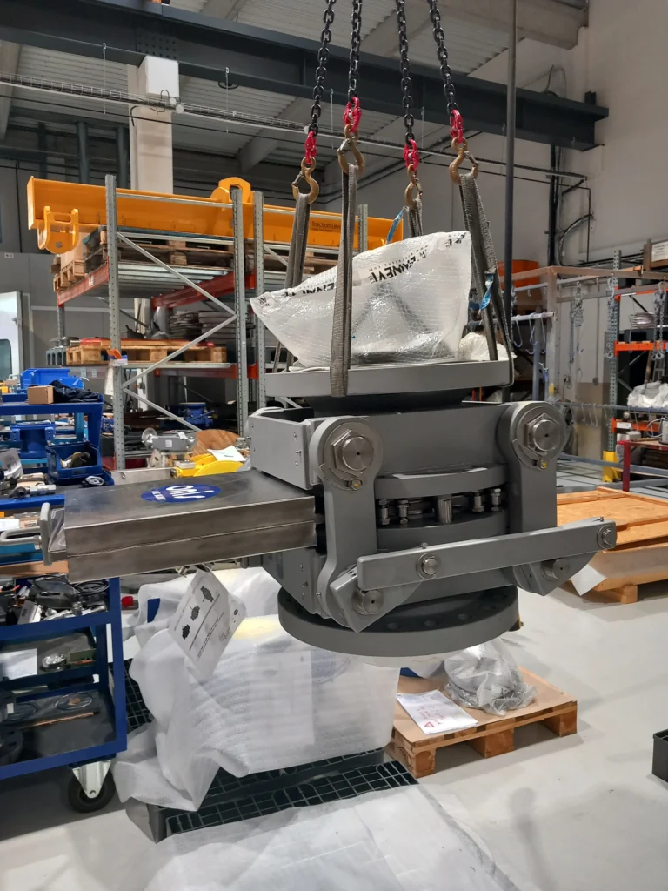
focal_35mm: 27
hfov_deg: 51.4
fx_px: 695
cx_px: 334
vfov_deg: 65.3
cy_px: 446
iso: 160
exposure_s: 1/50
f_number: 1.8
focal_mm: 4
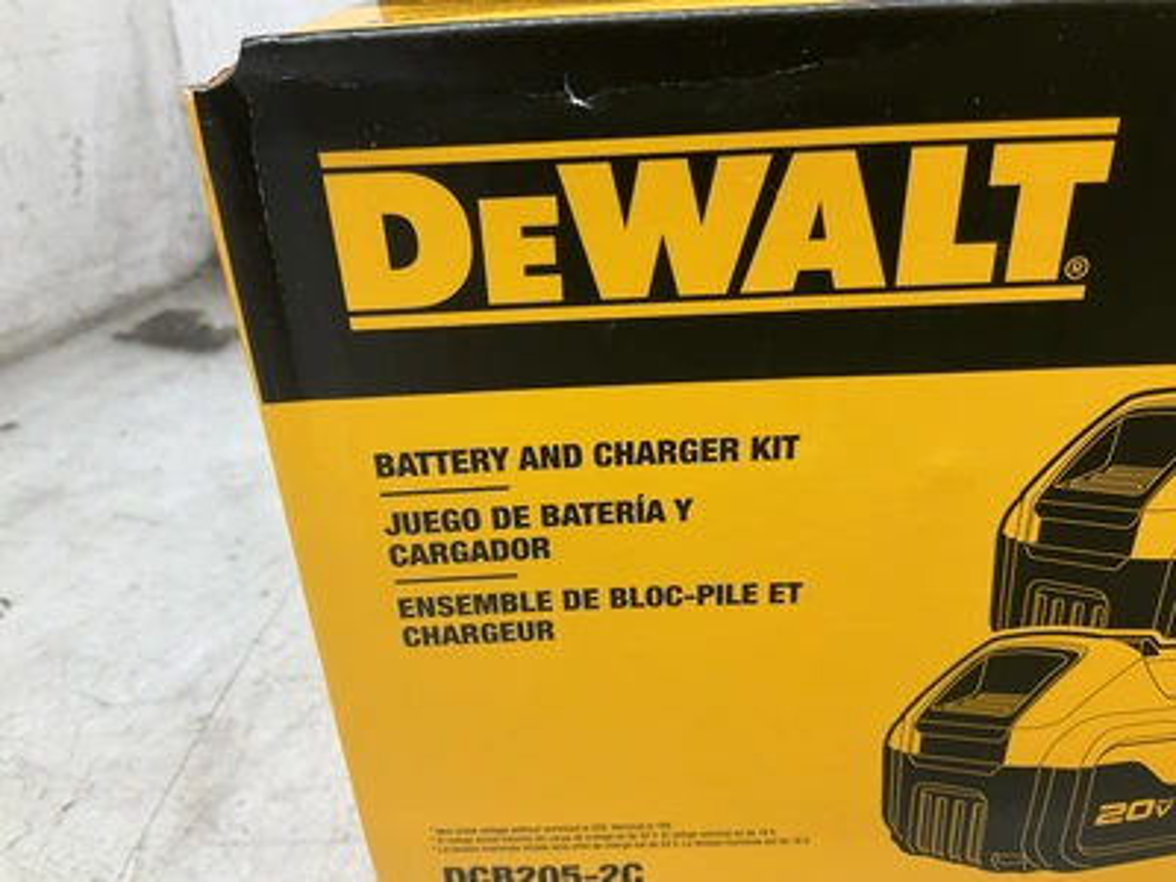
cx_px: 588
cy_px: 441
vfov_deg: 48.2
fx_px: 985
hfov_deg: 61.7
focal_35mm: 29
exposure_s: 1/60
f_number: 1.8
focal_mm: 3
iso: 32
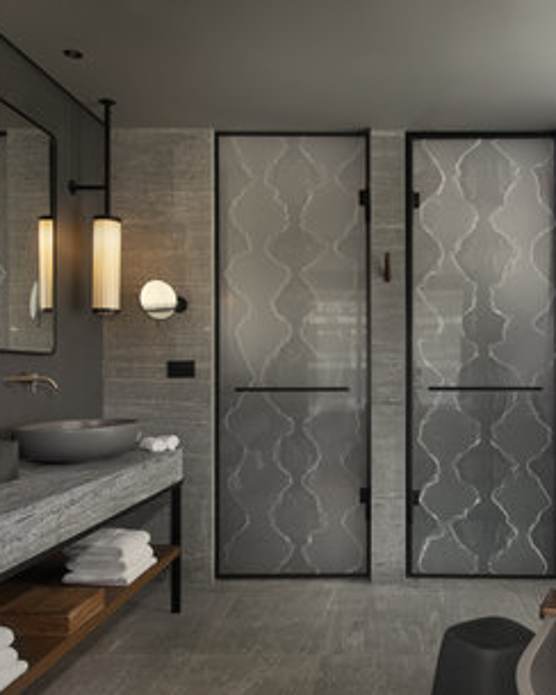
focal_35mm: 31
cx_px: 371
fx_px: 638
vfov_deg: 57.2
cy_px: 360
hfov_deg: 46.4
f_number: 10
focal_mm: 21
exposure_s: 1/8
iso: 200
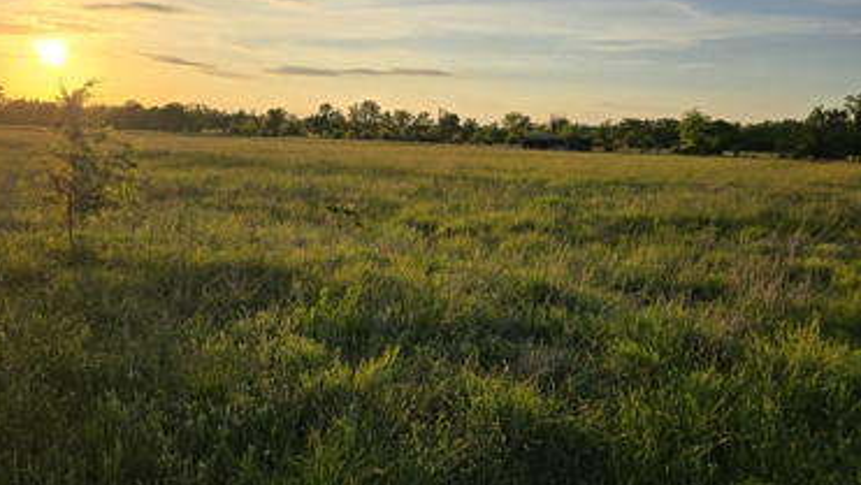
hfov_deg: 69.7
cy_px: 165
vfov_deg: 42.4
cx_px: 399
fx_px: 617
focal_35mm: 27
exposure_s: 1/1170
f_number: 1.7
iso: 12
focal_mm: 6.3
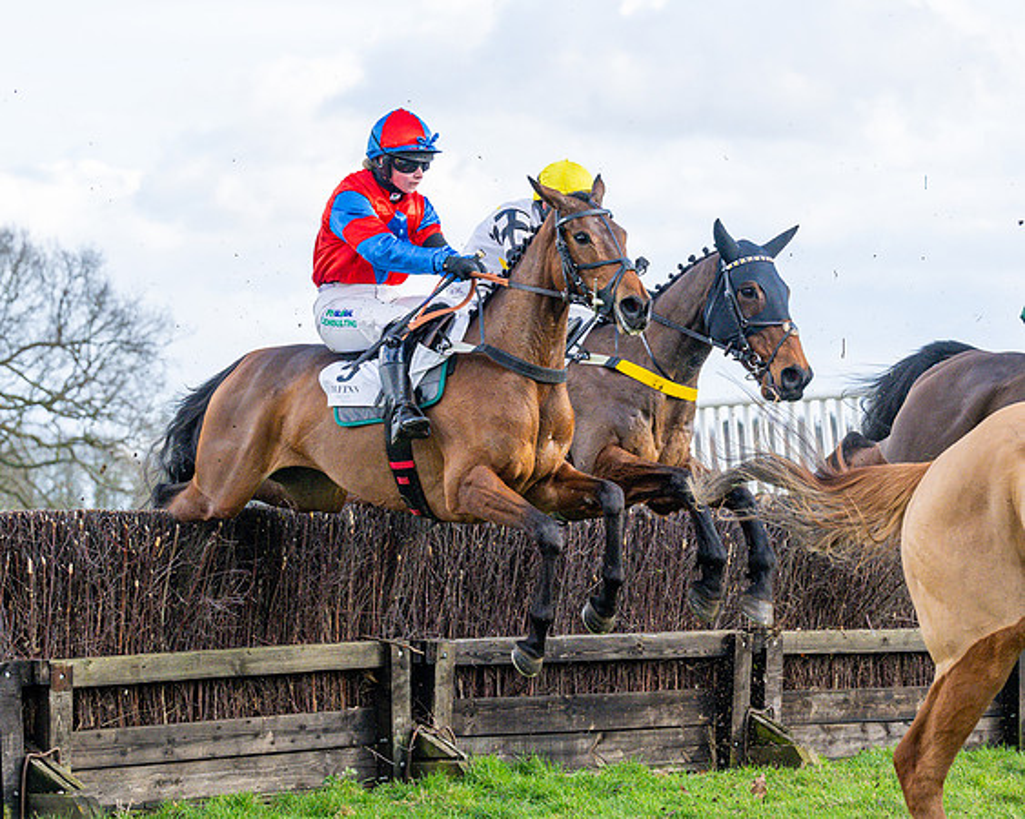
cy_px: 445
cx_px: 592
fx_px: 4093
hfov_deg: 14.3
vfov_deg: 11.4
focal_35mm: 135
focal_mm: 70
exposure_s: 1/2000
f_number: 4
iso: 640
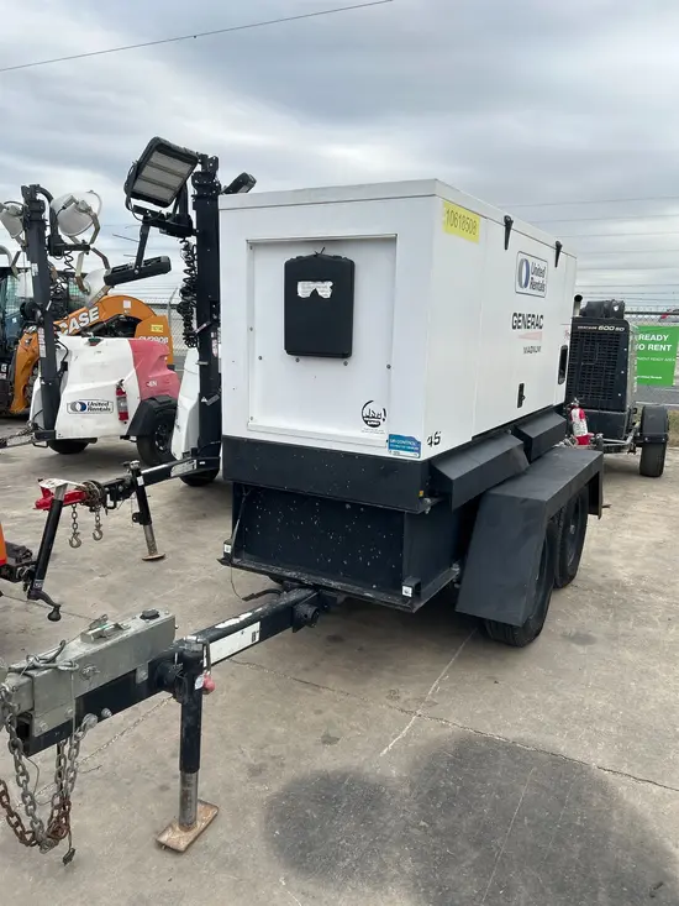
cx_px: 340
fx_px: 680
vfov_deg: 67.3
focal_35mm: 26
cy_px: 453
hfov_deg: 53.1
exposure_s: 1/2083
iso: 50
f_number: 1.5
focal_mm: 5.7
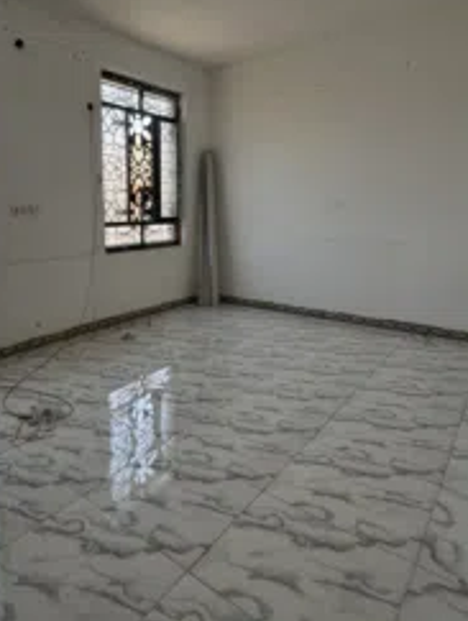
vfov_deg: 73.7
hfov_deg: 56.5
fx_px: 414
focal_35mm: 23
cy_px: 286
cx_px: 125
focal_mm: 2.22
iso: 40
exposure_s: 1/178
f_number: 2.2
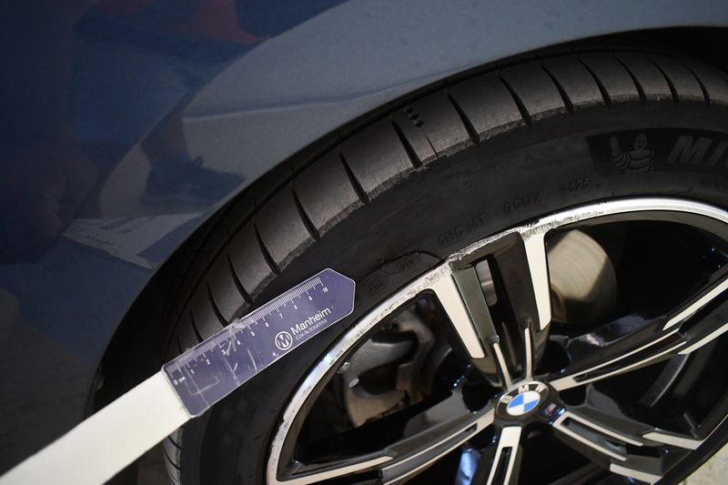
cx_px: 364
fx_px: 546
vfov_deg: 47.9
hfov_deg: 67.4
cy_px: 242
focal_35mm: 27
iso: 3200
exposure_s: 1/80
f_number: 3.5
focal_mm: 18
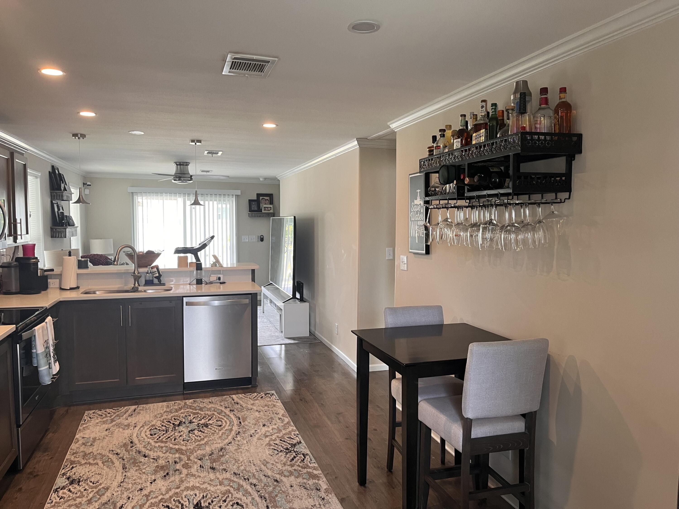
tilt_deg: -3.7
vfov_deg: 53.1
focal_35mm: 26
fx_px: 510
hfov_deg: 67.3
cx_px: 340
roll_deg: -0.1
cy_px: 254
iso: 100
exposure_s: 1/60
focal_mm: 5.1
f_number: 1.6
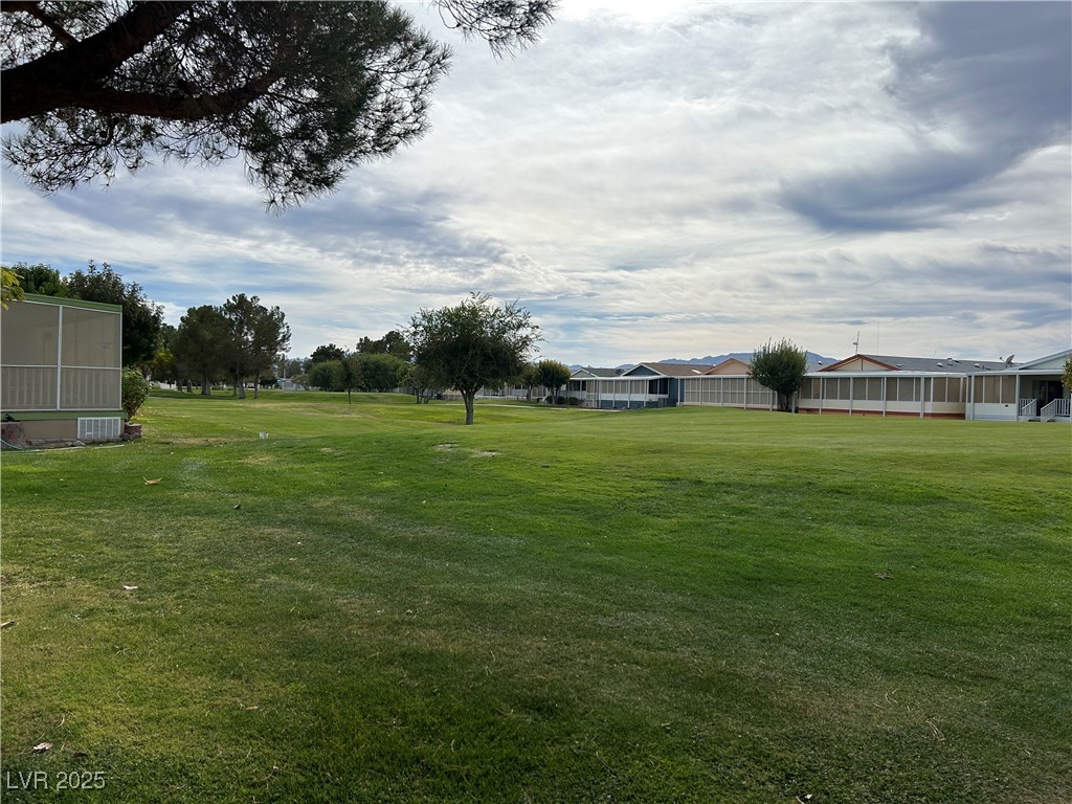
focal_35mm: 26
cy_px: 402
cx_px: 536
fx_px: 805
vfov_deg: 53.1
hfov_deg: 67.3
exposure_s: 1/11364
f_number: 1.5
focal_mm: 5.7
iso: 50
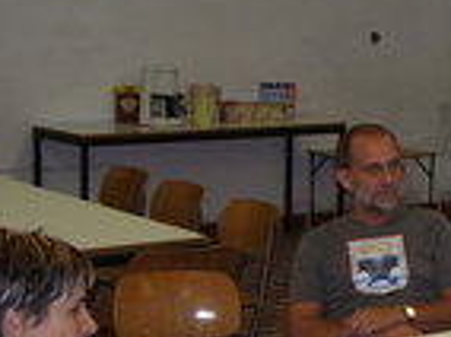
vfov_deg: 12.8
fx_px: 1496
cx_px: 607
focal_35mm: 115
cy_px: 248
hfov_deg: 16.1
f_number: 2.7
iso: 80
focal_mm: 5.6
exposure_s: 1/60
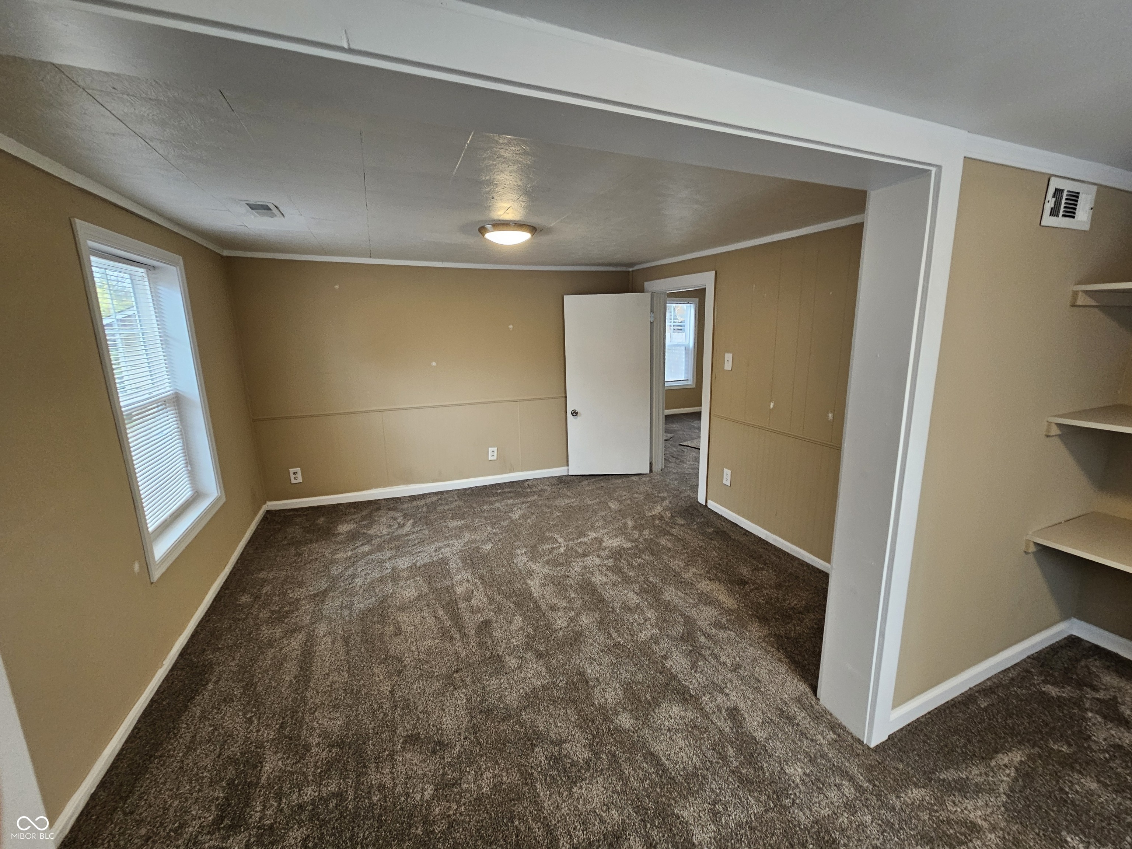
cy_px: 424
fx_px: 425
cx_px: 566
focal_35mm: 13
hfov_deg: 106.2
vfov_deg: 89.9
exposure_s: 1/60
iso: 200
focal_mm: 2.2
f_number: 2.2
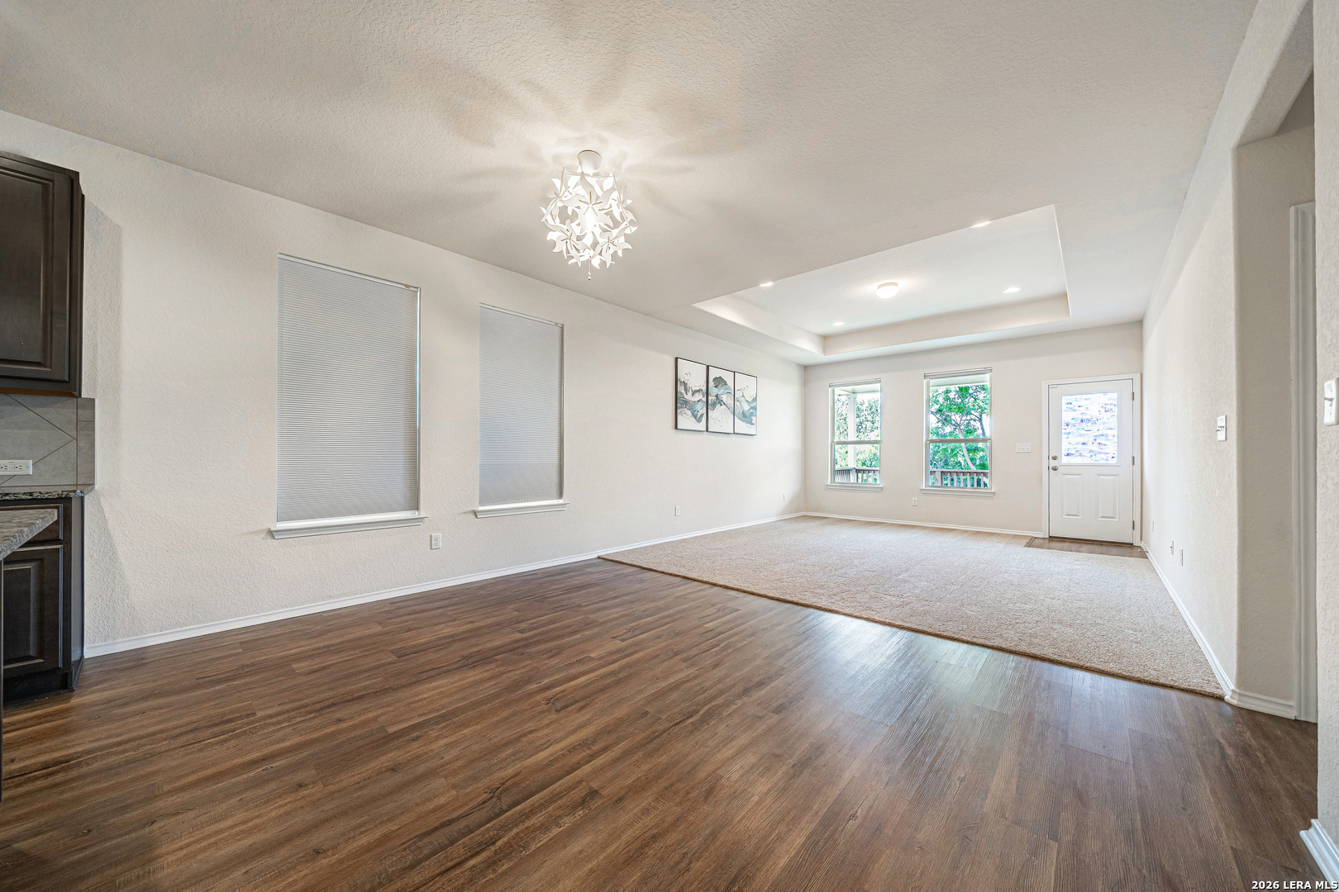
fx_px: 446
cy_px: 446
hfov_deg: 112.6
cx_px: 670
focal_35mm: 12
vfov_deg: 90.0
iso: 400
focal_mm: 12
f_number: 8
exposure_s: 1/40
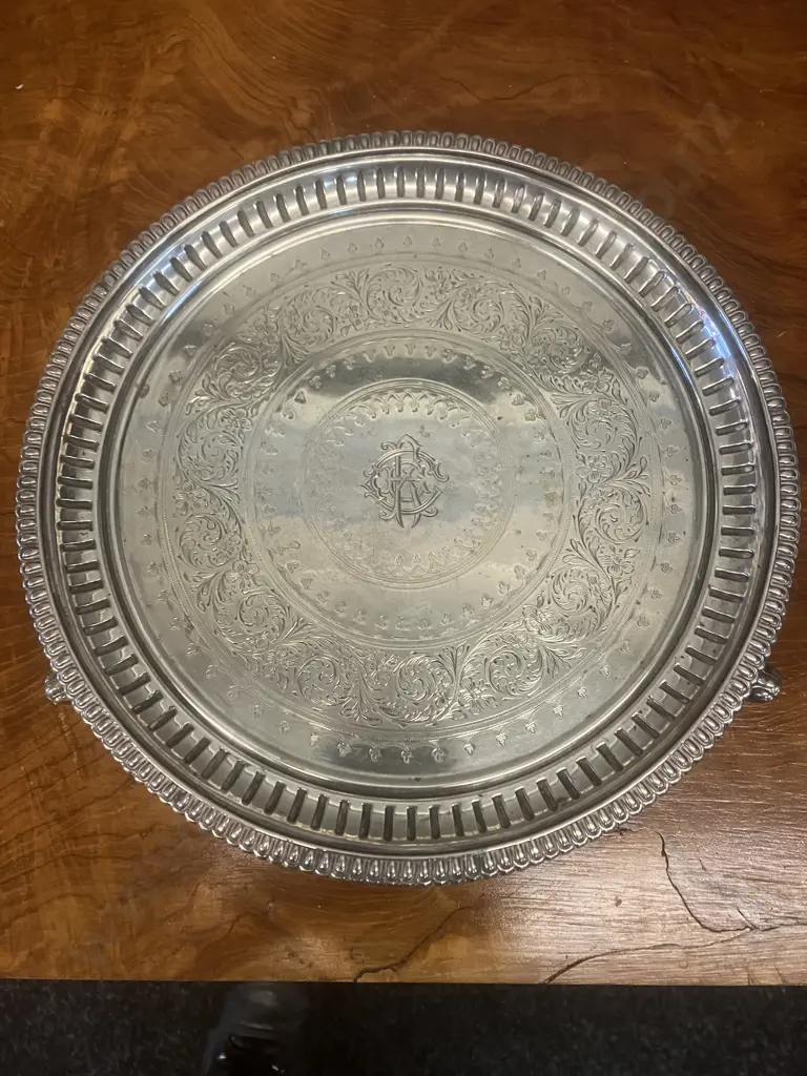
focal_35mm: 28
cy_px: 538
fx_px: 870
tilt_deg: -75.1
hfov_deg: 49.7
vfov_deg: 63.4
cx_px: 404
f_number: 1.8
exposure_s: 1/50
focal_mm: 3.99
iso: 125
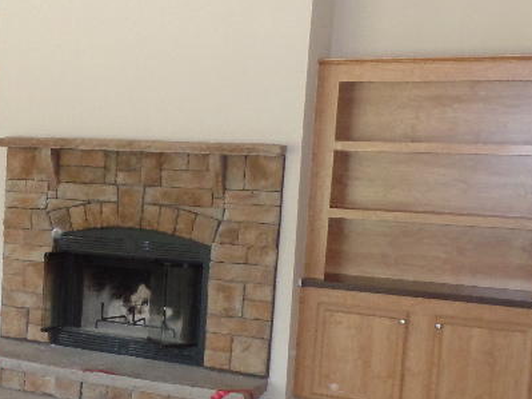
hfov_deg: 29.0
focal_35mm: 59
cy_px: 252
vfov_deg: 24.7
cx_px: -77
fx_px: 906
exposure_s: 1/30
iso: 320
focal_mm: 4.1
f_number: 2.8
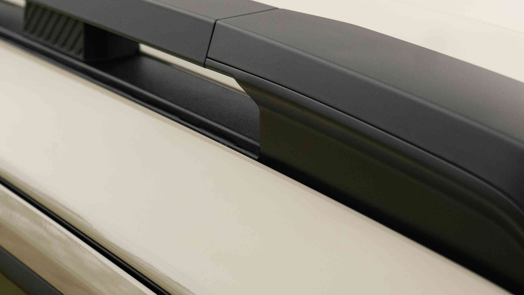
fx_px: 1612
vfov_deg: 10.4
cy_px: 107
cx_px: 58
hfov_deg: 18.2
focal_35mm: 116
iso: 800
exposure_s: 1/800
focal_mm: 43
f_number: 4.5
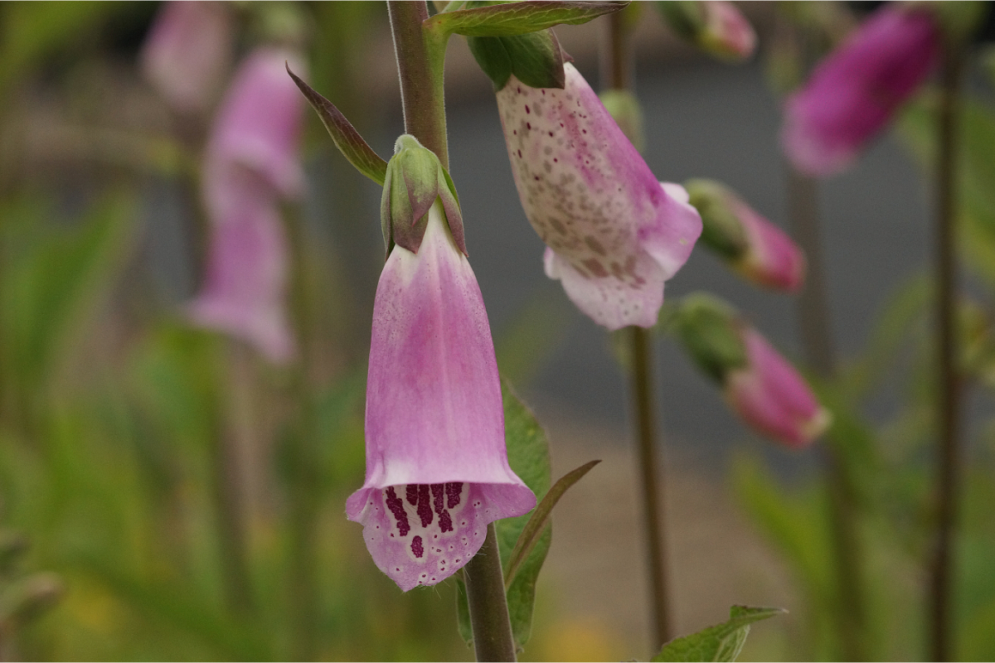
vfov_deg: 9.1
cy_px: 332
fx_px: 4146
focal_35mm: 150
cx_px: 498
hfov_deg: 13.7
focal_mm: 100
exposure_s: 1/160
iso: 1000
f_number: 8
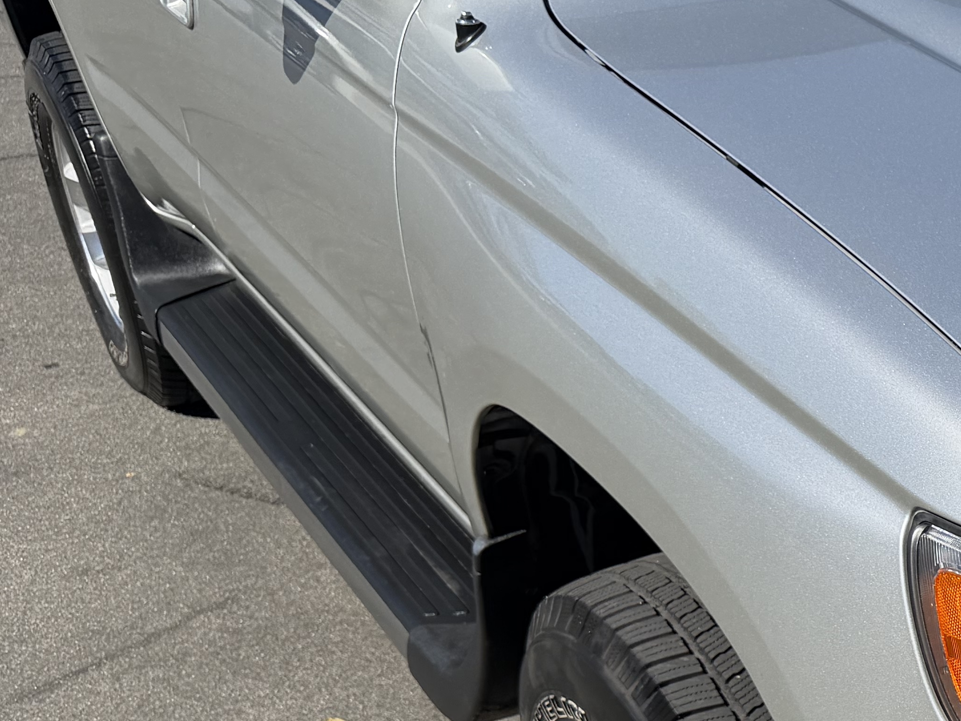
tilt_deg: -30.8
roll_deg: -2.4
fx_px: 1860
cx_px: 1325
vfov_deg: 21.6
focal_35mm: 67
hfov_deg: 24.4
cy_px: 615
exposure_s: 1/3953
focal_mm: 6.76
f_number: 1.78
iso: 80
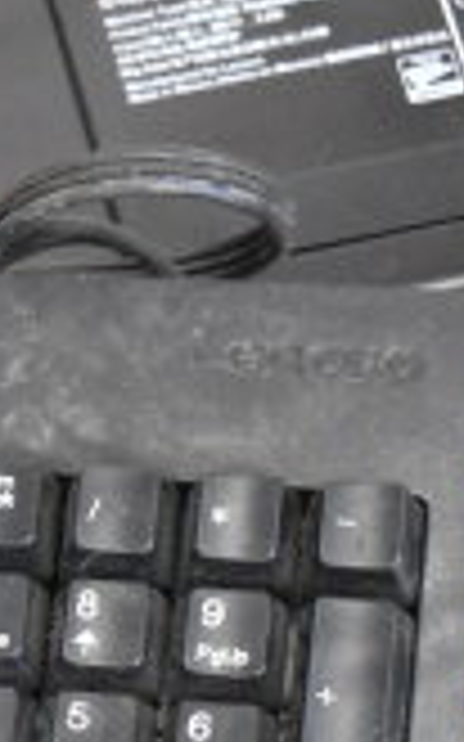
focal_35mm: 181
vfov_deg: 11.5
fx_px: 3665
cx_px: -847
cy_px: 686
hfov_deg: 6.7
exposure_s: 1/50
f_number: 4.5
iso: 7200
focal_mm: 32
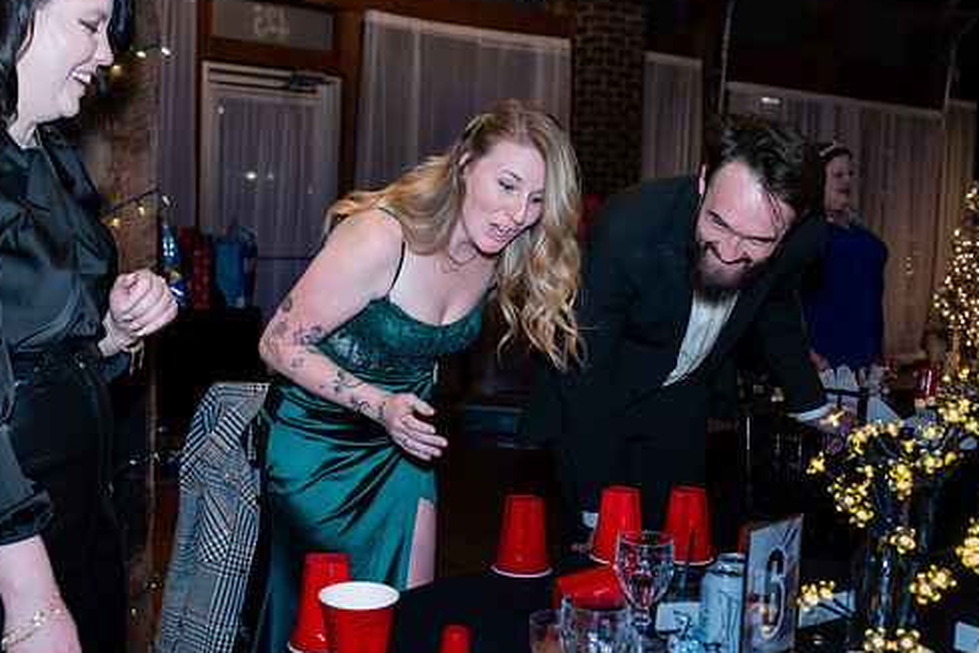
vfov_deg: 29.9
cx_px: 486
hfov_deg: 43.6
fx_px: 1224
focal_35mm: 45
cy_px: 325
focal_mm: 38
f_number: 5
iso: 6400
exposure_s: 1/250
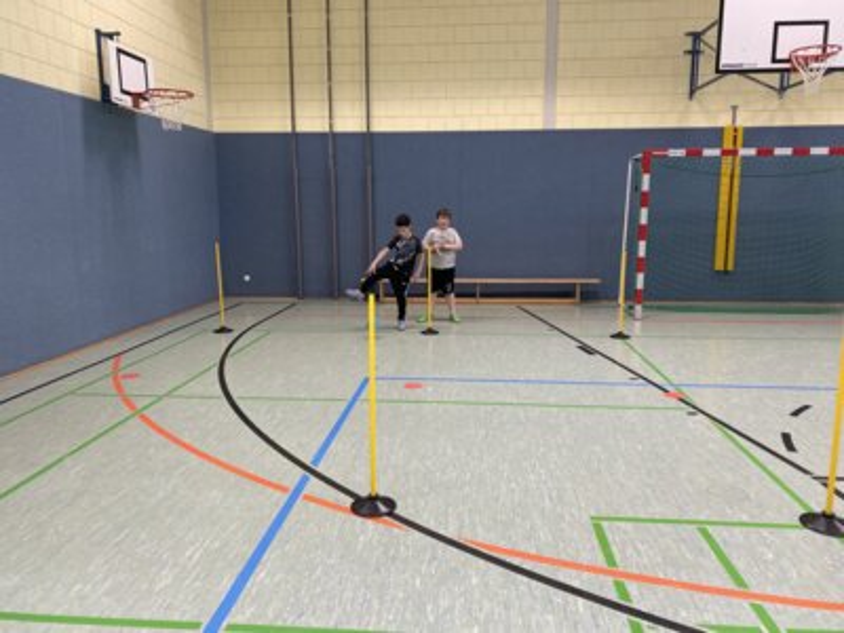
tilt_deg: -8.4
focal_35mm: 26
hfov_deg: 67.3
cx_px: 422
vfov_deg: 53.1
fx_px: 634
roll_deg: -0.3
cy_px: 316
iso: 125
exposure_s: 1/110
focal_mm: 4.25
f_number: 1.8
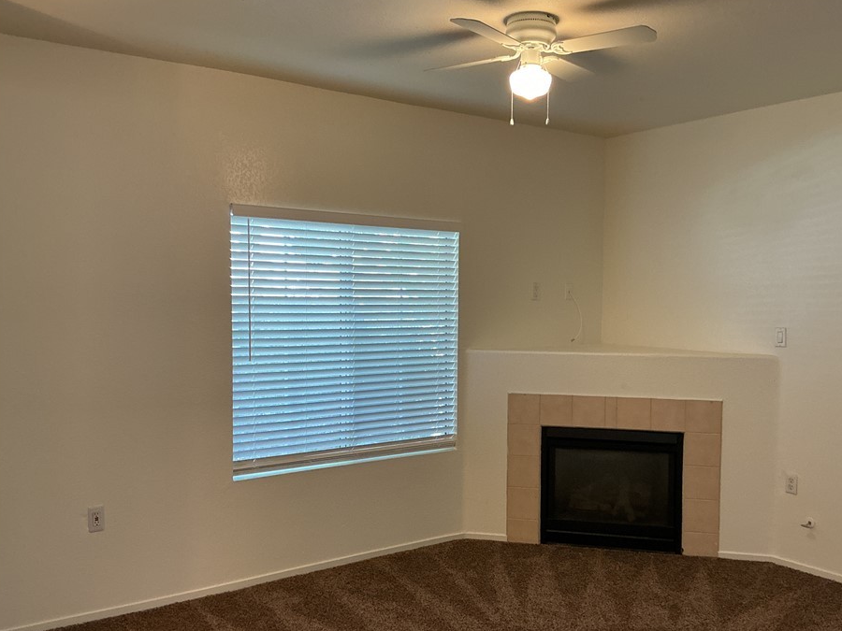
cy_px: 350
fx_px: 803
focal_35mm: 33
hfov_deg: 55.2
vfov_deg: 42.9
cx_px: 469
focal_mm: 3
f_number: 1.8
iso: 125
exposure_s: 1/60
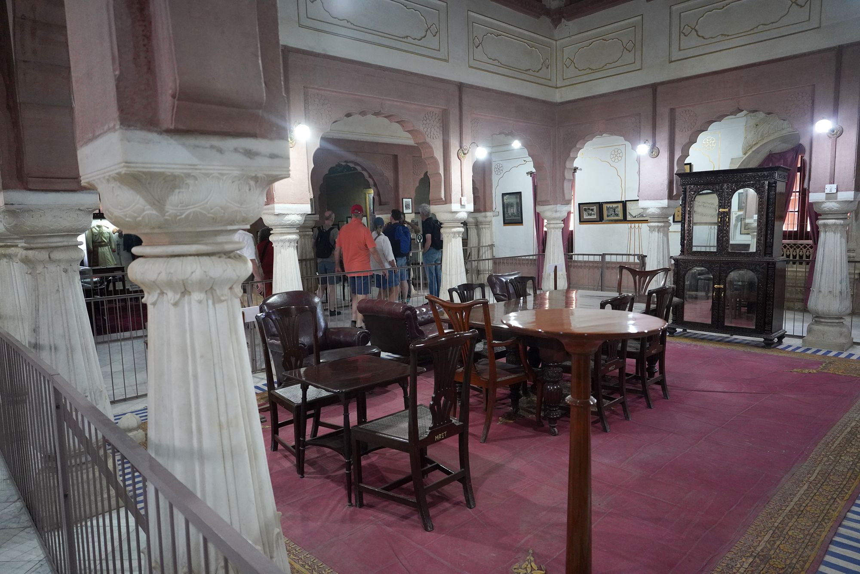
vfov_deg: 53.1
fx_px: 573
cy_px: 287
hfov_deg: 73.7
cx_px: 430
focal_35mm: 24
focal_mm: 24
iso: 3200
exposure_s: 1/80
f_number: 4
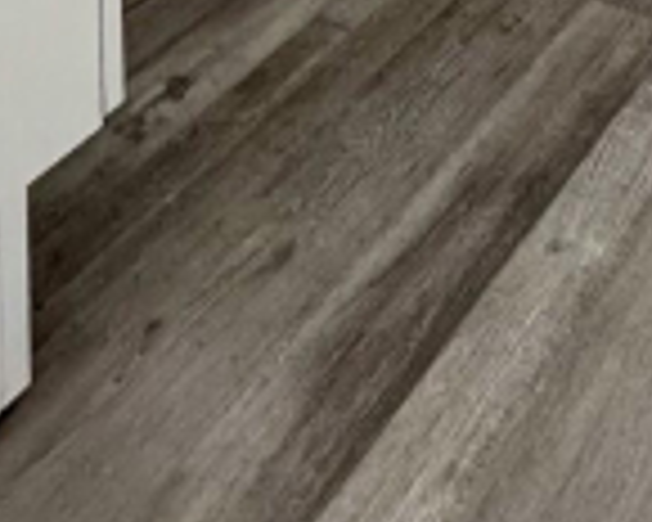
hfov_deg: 27.1
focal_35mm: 63
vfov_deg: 14.1
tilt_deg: -2.7
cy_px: -794
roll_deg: -0.8
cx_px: 751
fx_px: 1216
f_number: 2.2
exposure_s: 1/72
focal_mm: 2.22
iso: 320
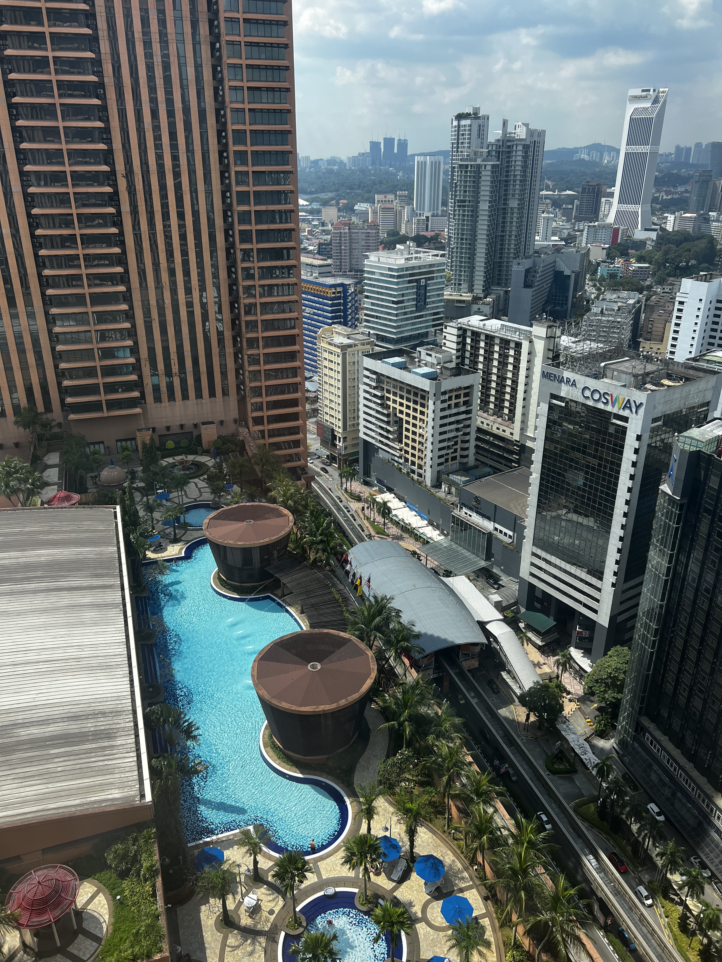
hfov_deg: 53.1
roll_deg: +0.0
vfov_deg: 67.3
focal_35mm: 26
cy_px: 481
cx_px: 361
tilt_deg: -24.1
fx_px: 723
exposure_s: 1/1361
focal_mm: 5.7
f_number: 1.5
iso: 50
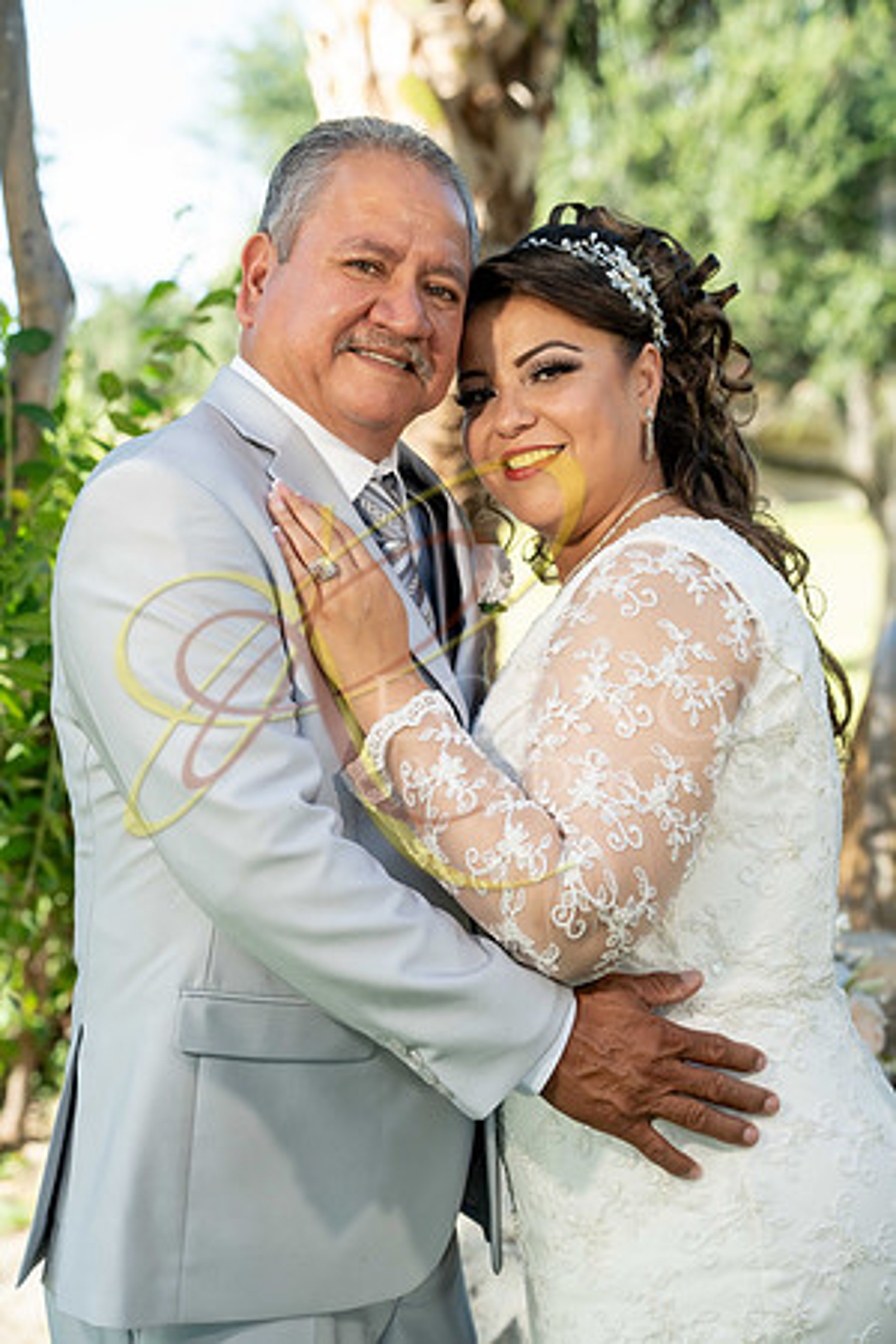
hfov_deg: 20.9
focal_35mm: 65
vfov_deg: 31.0
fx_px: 2426
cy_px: 672
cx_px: 448
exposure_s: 1/500
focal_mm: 65
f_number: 4
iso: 500
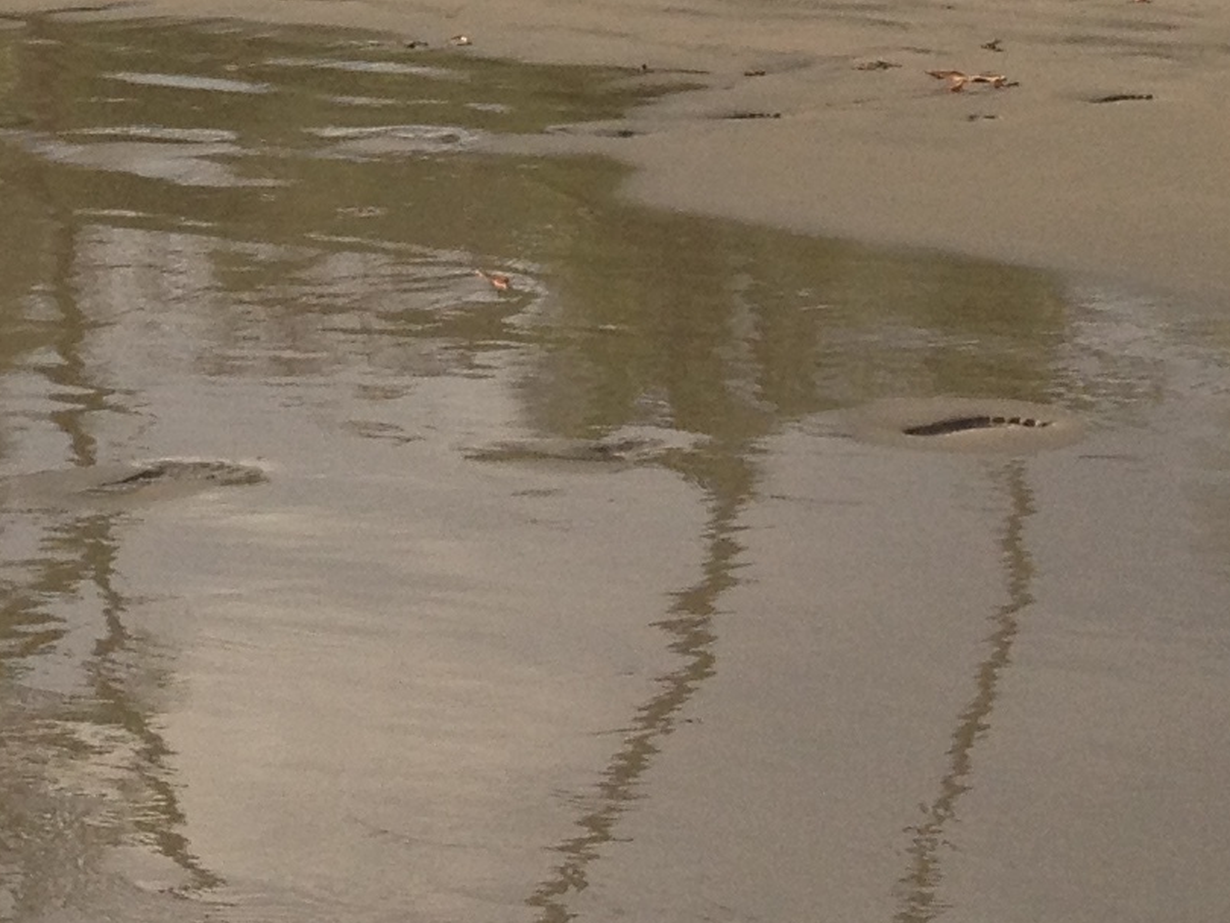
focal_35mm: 141
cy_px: -865
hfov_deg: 13.8
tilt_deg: +2.1
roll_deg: -2.0
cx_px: 87
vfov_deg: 9.8
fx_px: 5012
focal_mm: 4.28
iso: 50
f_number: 2.4
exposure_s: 1/1453
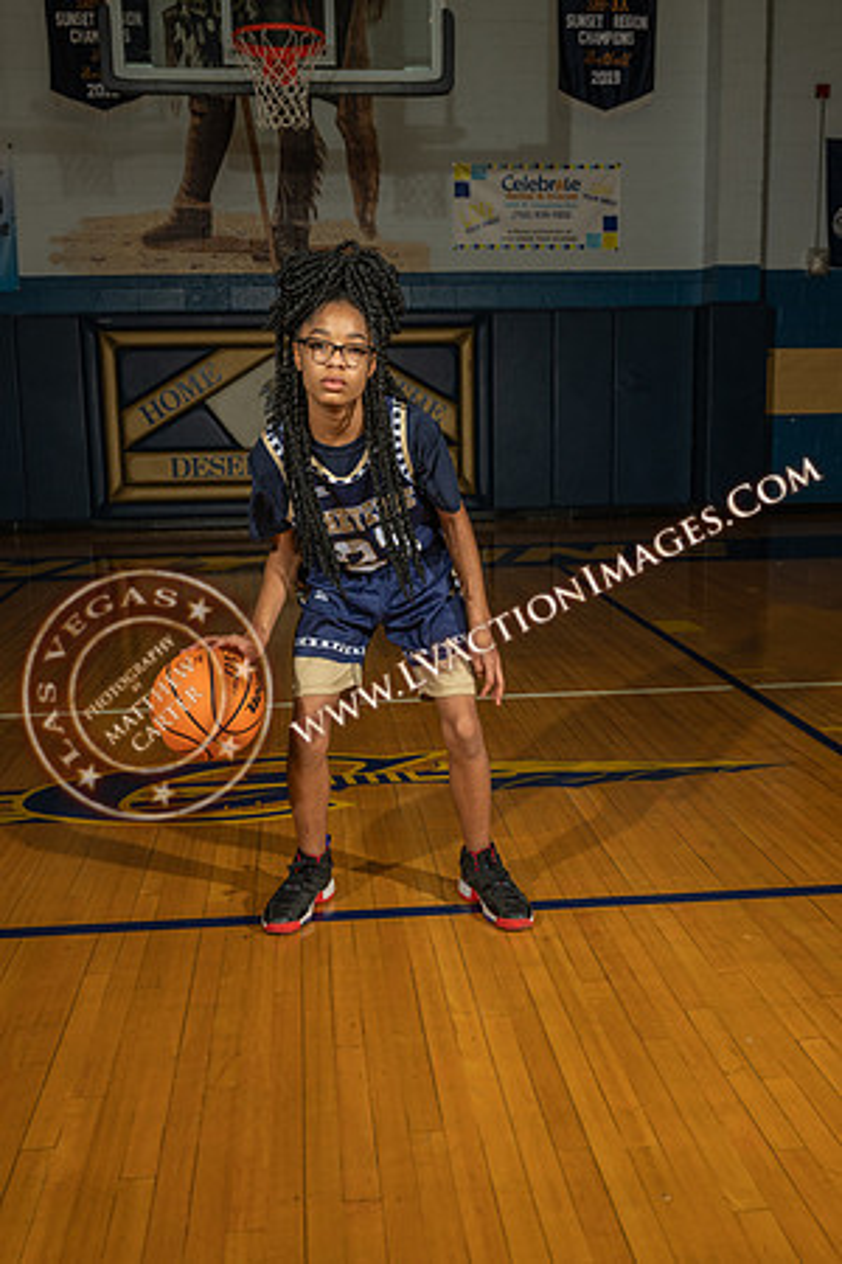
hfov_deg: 36.9
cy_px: 632
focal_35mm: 36
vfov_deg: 53.1
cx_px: 421
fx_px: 1263
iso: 160
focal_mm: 36
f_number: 7.1
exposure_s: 1/200
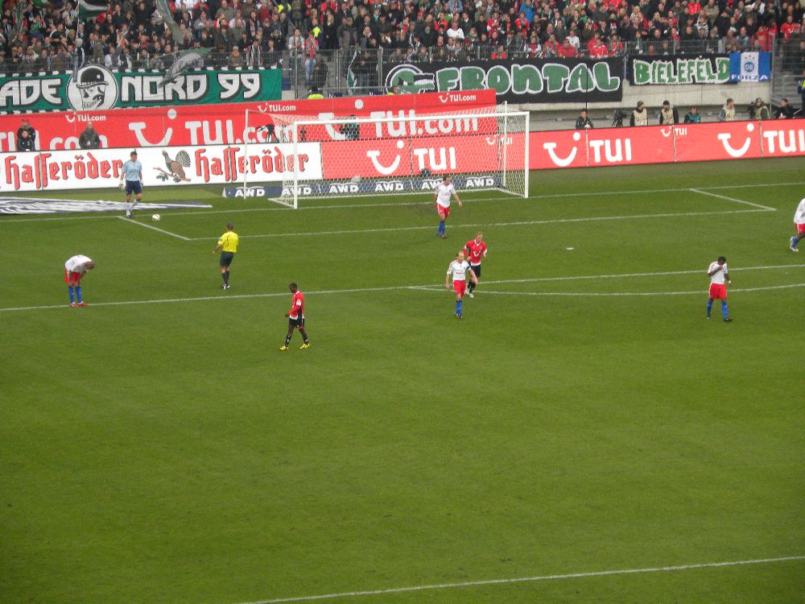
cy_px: 302
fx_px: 5744
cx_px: 402
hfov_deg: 8.0
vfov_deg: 6.0
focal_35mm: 247
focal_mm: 44
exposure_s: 1/87.6
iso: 182
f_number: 4.5
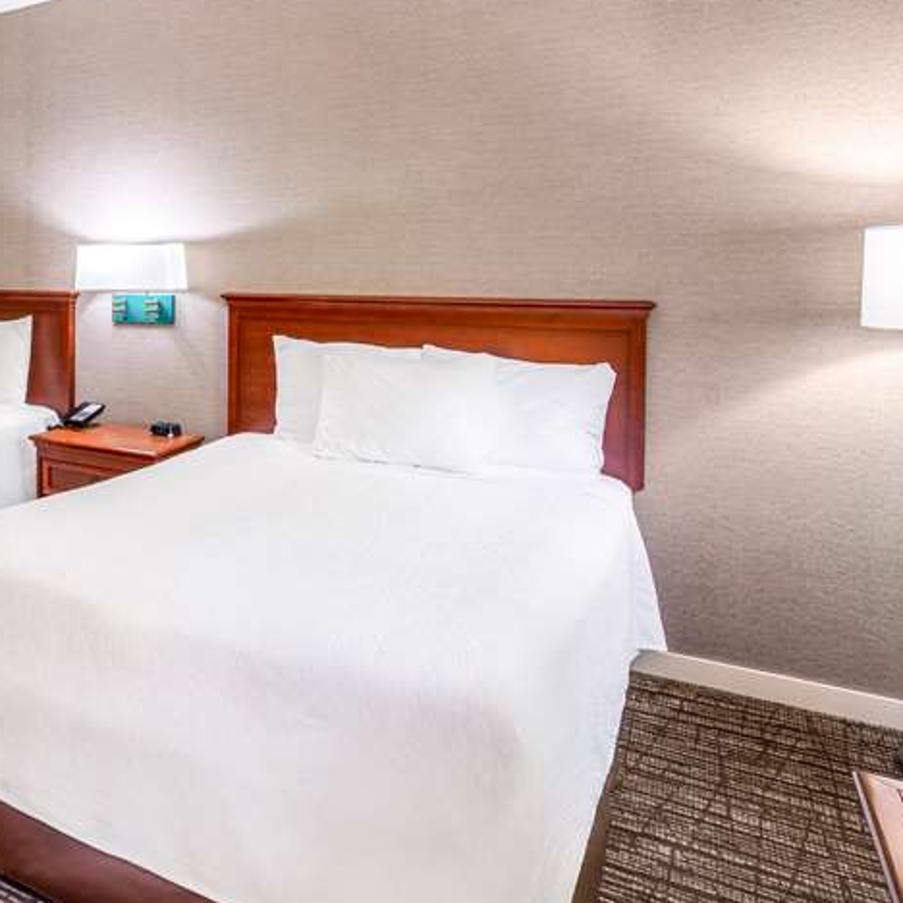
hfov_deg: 49.1
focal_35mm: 26
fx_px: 767
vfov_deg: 60.1
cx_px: -13
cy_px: 337
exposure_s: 1/8
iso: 250
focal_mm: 14
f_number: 10
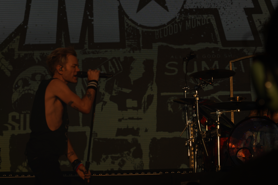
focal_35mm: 114
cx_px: 142
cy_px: 89
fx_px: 880
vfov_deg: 12.0
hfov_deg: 17.9
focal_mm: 105
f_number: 8
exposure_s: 1/1000
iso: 100
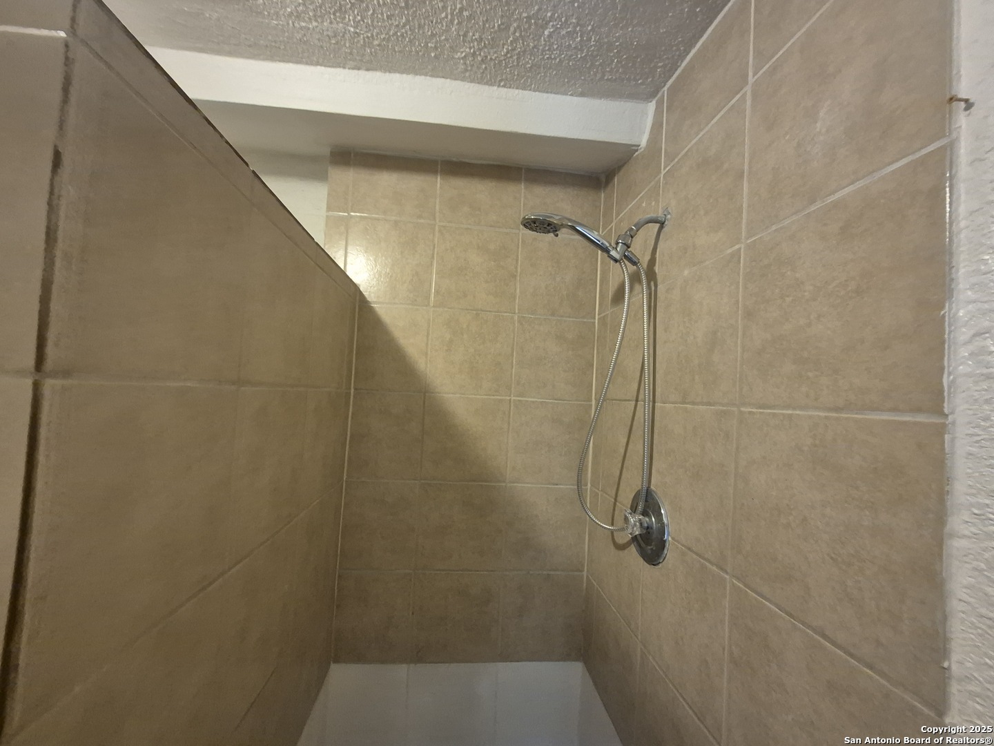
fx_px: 373
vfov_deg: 89.9
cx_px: 497
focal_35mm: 13
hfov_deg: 106.2
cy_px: 373
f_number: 2.2
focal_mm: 1.74
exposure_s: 1/60
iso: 640
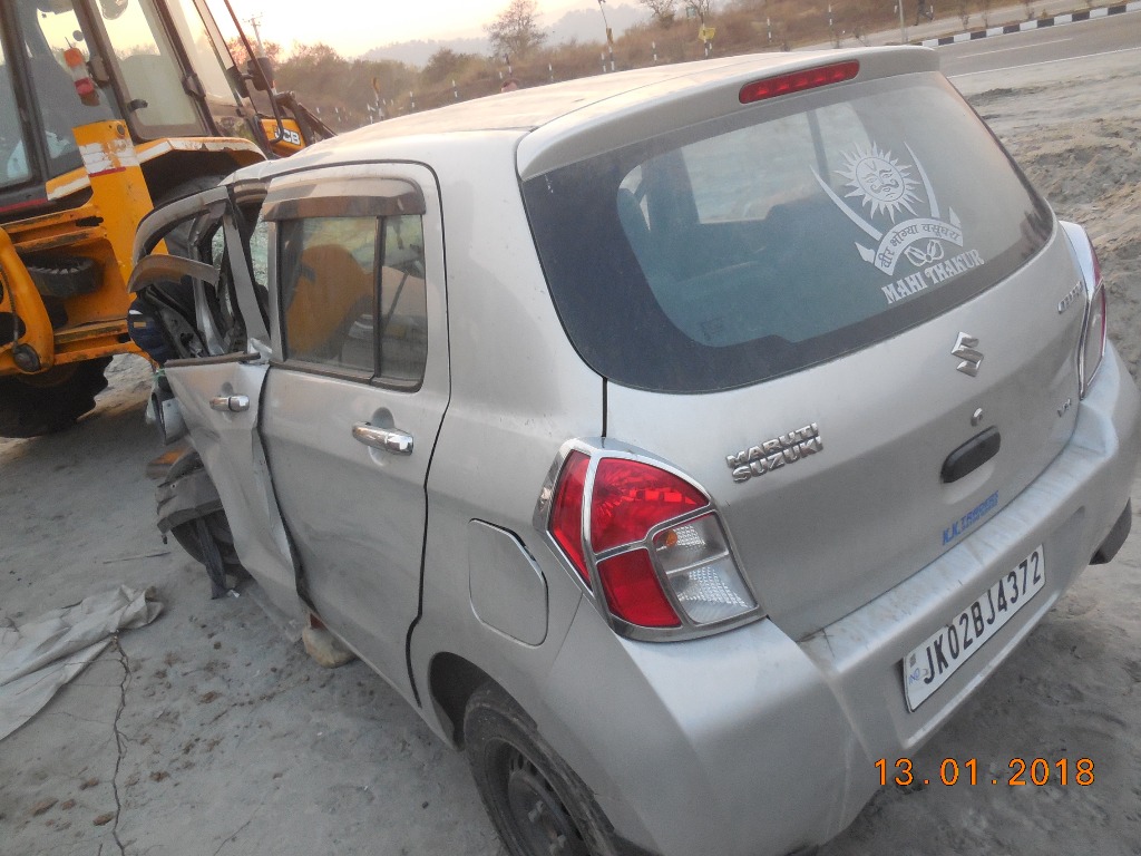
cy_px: 428
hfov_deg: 69.4
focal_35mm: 25
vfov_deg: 54.9
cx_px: 570
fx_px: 824
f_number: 3.1
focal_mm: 4.5
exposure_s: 1/250
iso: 500
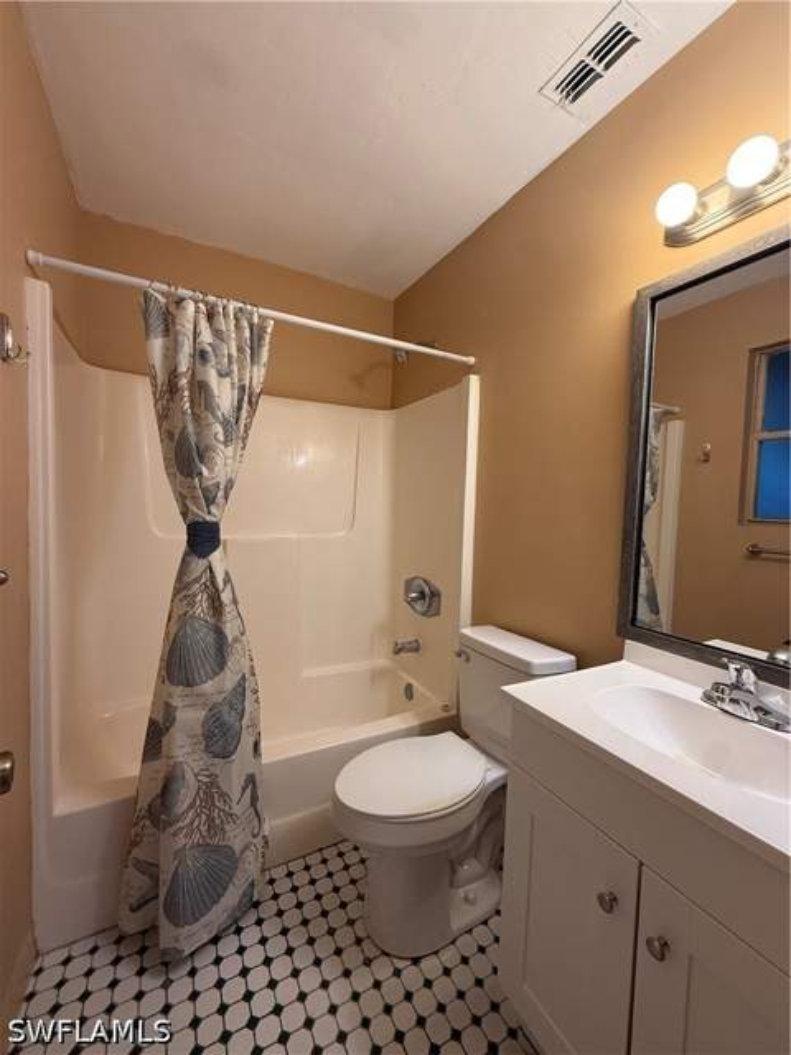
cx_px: 396
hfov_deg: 85.7
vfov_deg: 102.1
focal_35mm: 14
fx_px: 427
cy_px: 528
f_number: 2.2
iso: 200
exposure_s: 1/60
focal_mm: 2.22
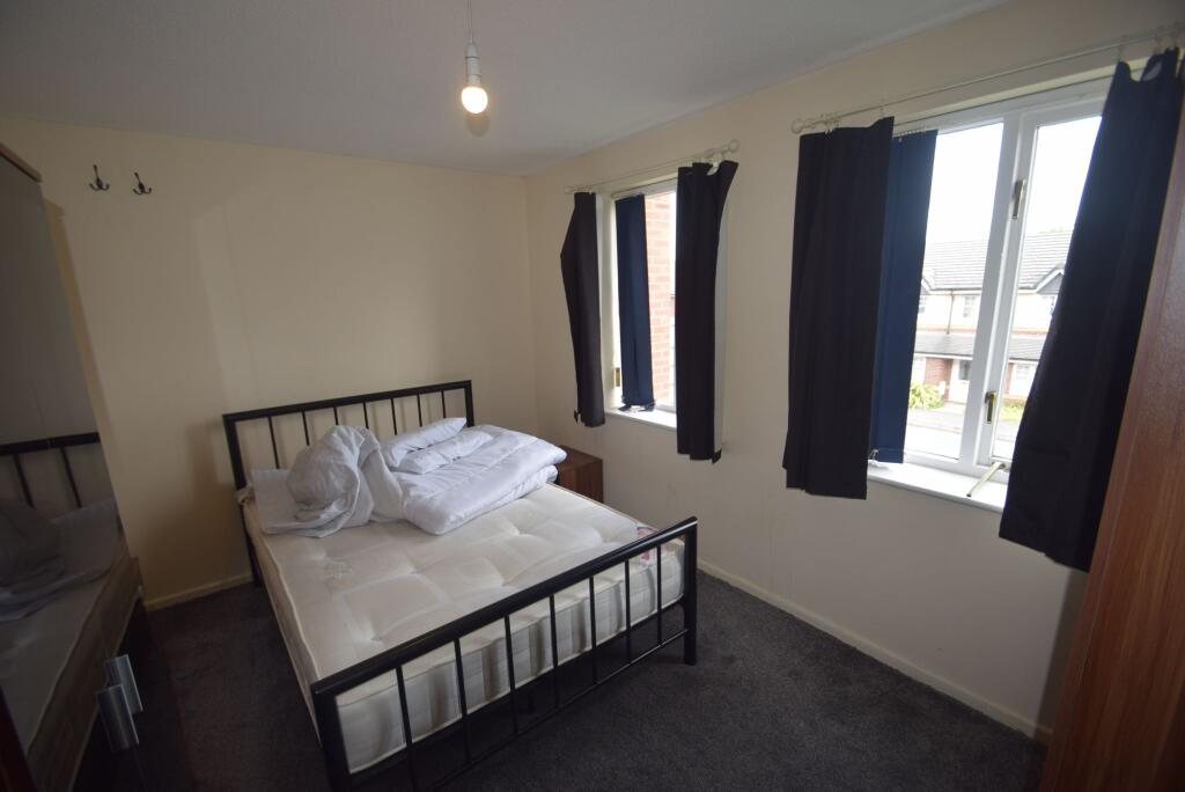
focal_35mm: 15
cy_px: 396
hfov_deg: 100.4
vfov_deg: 77.4
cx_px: 592
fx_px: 494
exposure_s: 1/200
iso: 250
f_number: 3.5
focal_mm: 10
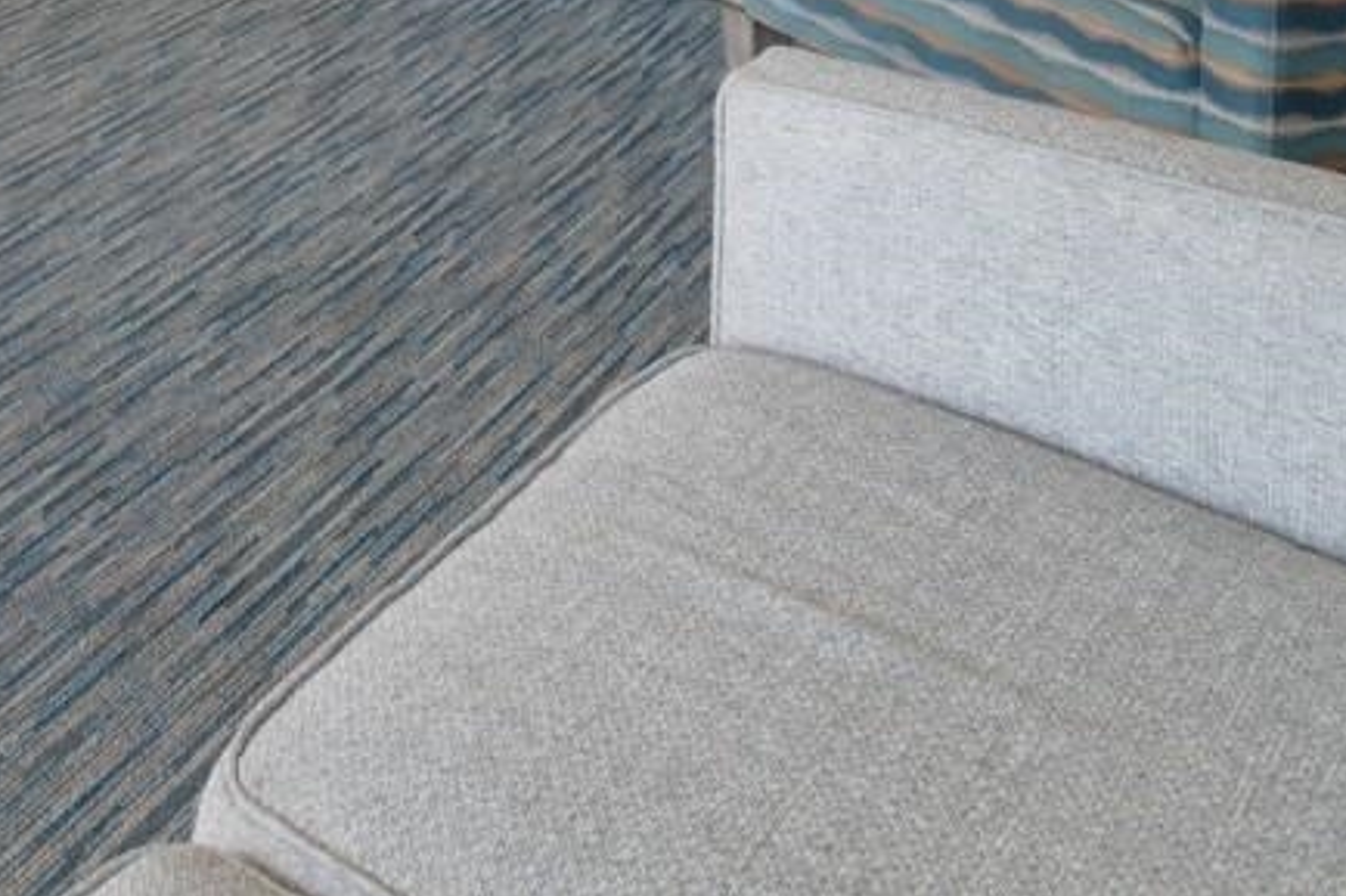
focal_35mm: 56
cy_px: -769
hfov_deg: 29.6
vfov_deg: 18.3
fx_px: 2093
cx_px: -344
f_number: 4.5
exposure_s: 1/80
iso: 100
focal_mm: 10
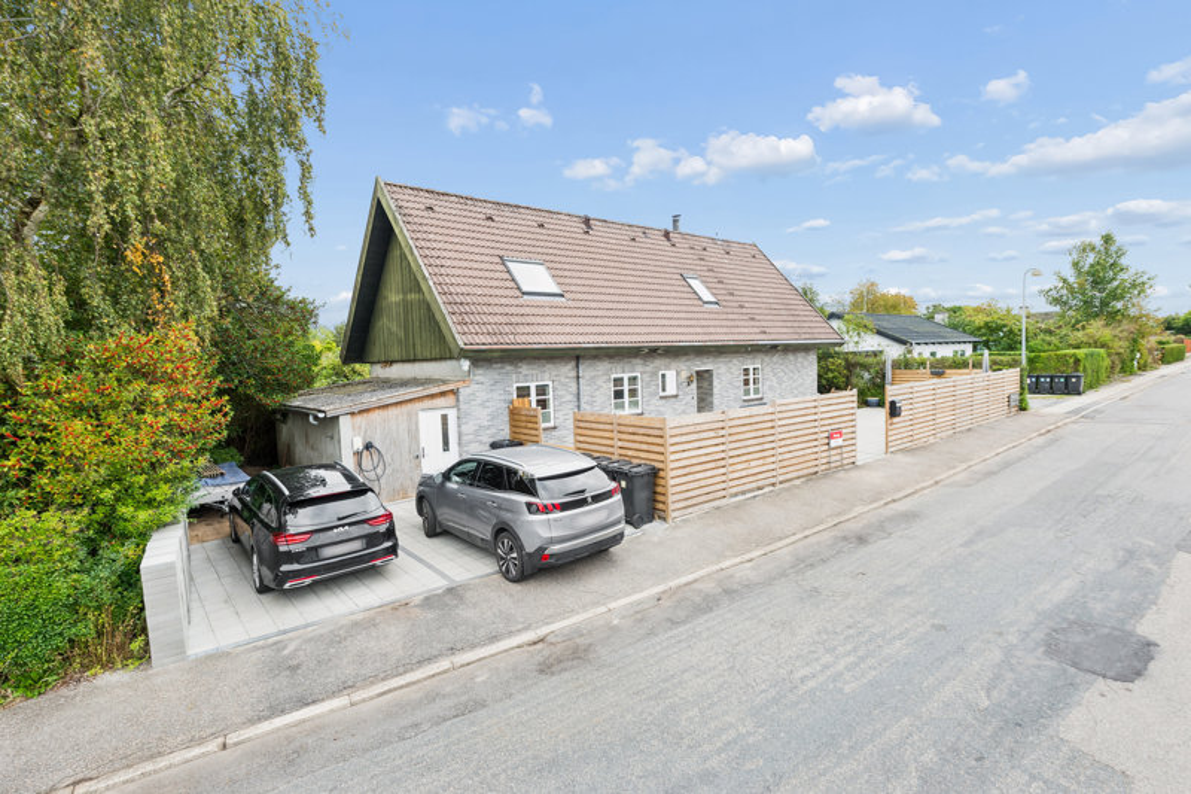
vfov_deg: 67.4
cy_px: 397
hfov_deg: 90.0
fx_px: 595
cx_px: 596
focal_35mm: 18
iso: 250
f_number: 9
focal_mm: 18
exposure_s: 1/80
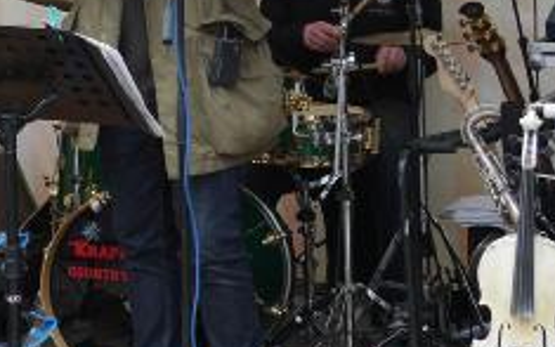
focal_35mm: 137
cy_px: 68
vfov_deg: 9.6
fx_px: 2073
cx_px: 139
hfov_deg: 15.2
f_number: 4.5
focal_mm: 19
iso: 200
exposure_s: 1/80
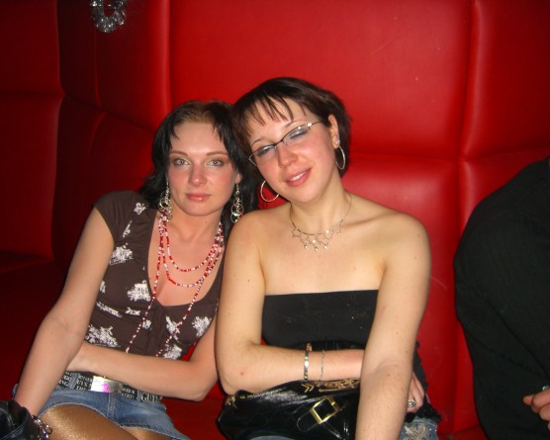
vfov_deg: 37.3
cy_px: 220
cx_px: 257
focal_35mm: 40
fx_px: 651
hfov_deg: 45.8
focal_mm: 7.9
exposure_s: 1/60
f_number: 2.8
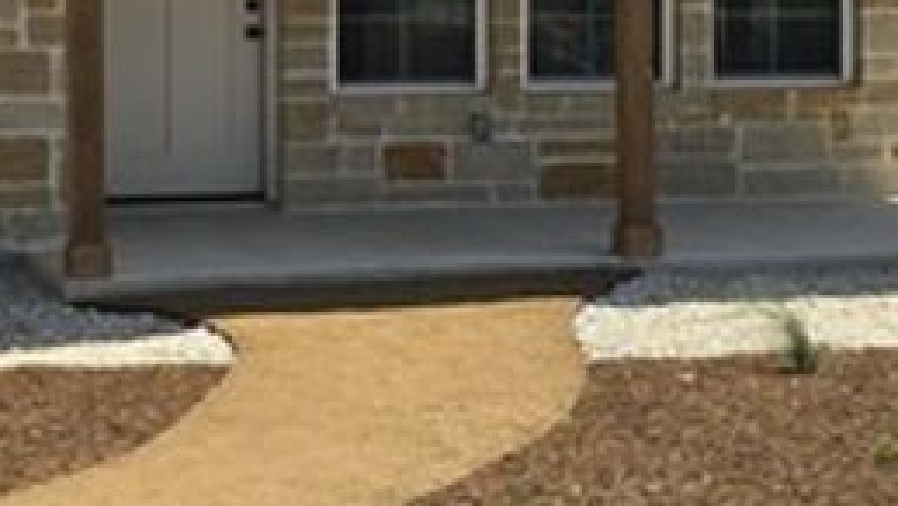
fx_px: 2359
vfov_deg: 12.0
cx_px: 97
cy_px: -94
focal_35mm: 99
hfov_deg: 21.1
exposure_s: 1/890
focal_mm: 6.3
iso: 12
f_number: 1.7
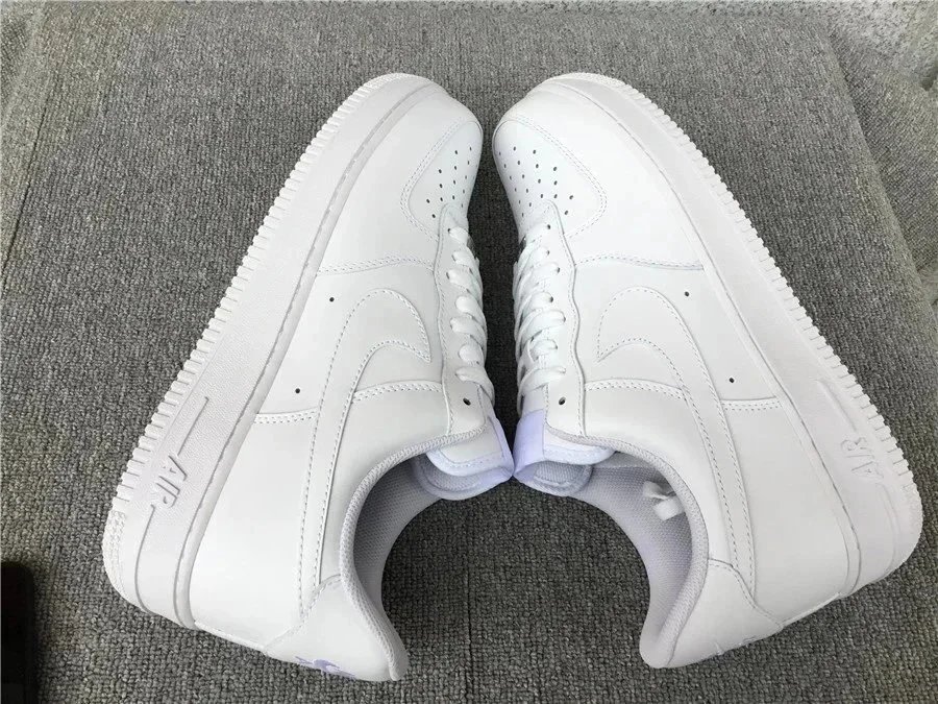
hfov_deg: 58.4
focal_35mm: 31
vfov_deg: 45.4
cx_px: 469
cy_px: 352
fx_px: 840
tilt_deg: -58.6
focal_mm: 3.3
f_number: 2.4
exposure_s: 1/100
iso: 32
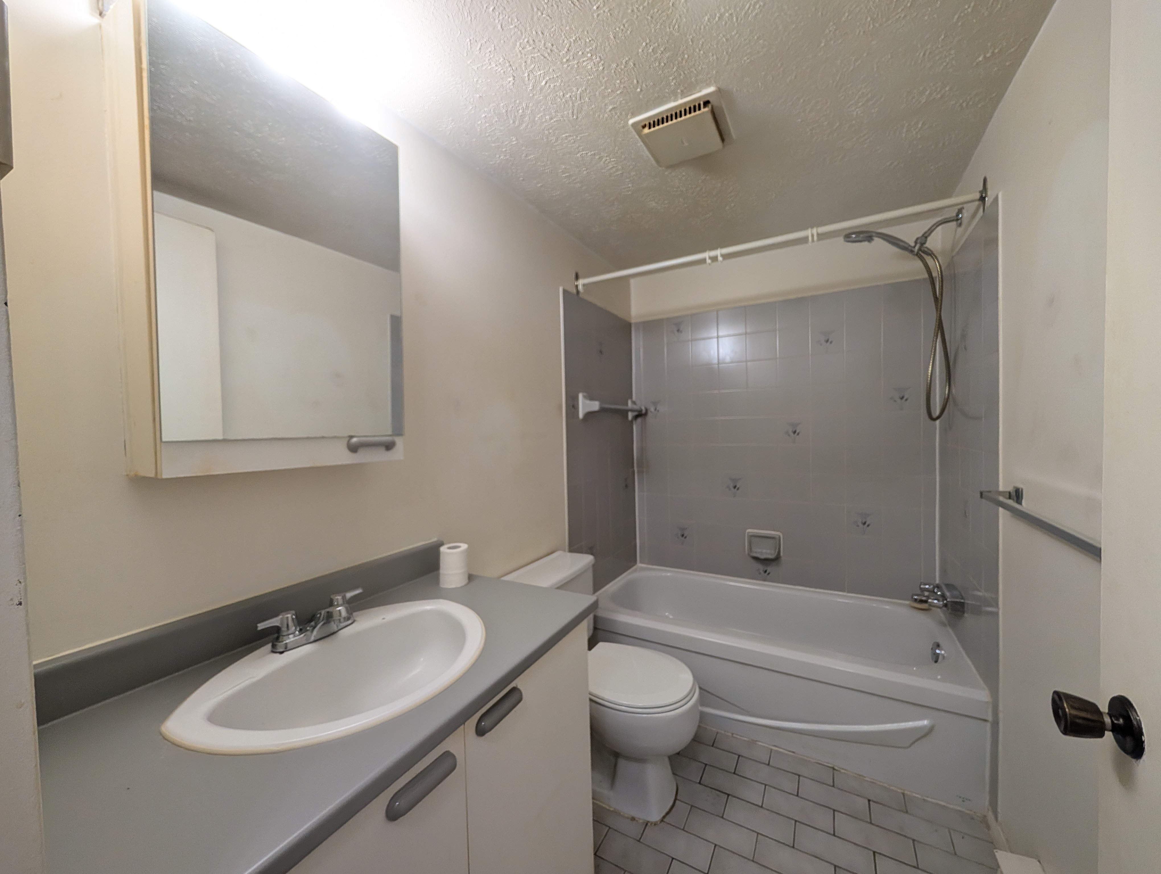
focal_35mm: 12
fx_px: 403
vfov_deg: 94.6
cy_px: 437
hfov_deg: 110.5
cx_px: 580
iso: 115
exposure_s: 1/120
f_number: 1.7
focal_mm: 2.02
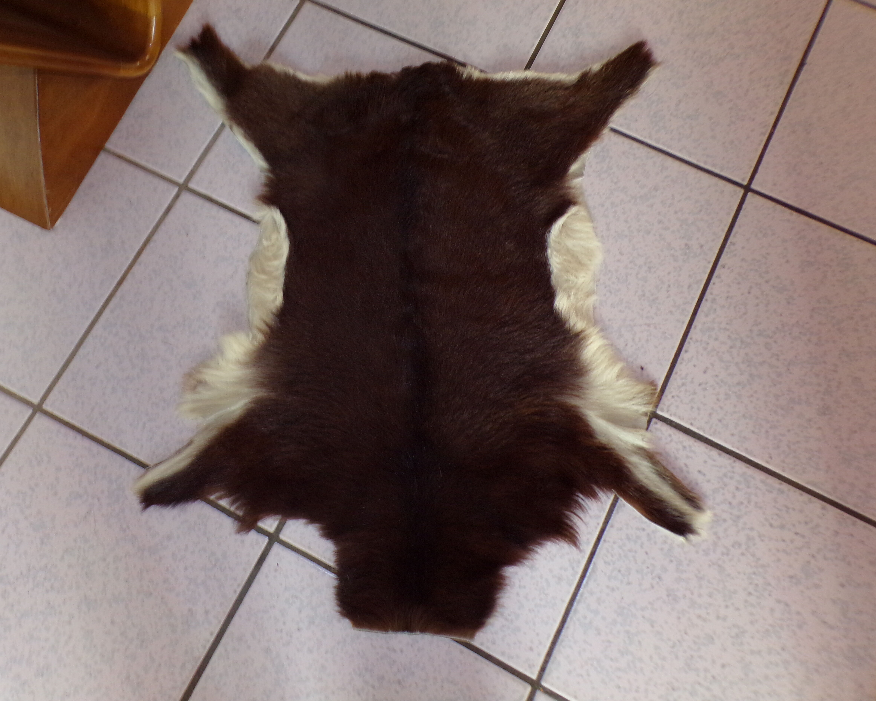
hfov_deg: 66.0
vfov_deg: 54.9
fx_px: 674
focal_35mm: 26
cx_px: 413
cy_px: 337
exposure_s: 1/34
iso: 200
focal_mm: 4.3
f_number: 3
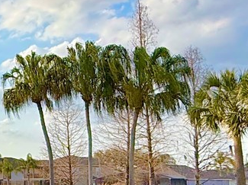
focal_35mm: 69
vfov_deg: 21.1
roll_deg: +0.3
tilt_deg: +6.1
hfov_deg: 24.9
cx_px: -66
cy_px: 137
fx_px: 494
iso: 50
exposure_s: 1/3460
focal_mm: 2.22
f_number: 2.2
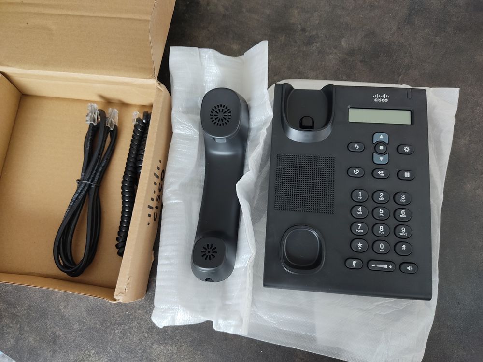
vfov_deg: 53.1
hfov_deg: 67.3
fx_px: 363
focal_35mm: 26
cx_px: 242
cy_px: 181
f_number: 1.79
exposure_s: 1/33
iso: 133
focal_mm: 4.74
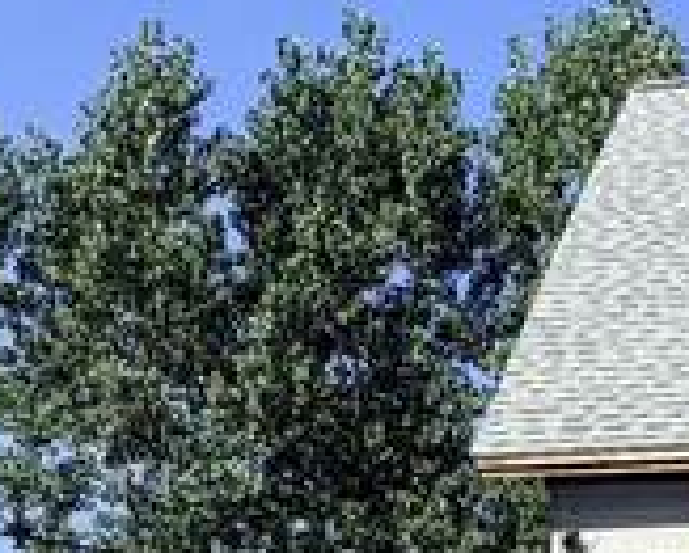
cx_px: 613
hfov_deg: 17.7
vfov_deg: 14.0
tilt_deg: +8.2
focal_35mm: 107
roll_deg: +0.1
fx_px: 2186
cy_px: 675
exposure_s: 1/888
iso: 20
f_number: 2.2
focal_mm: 2.22
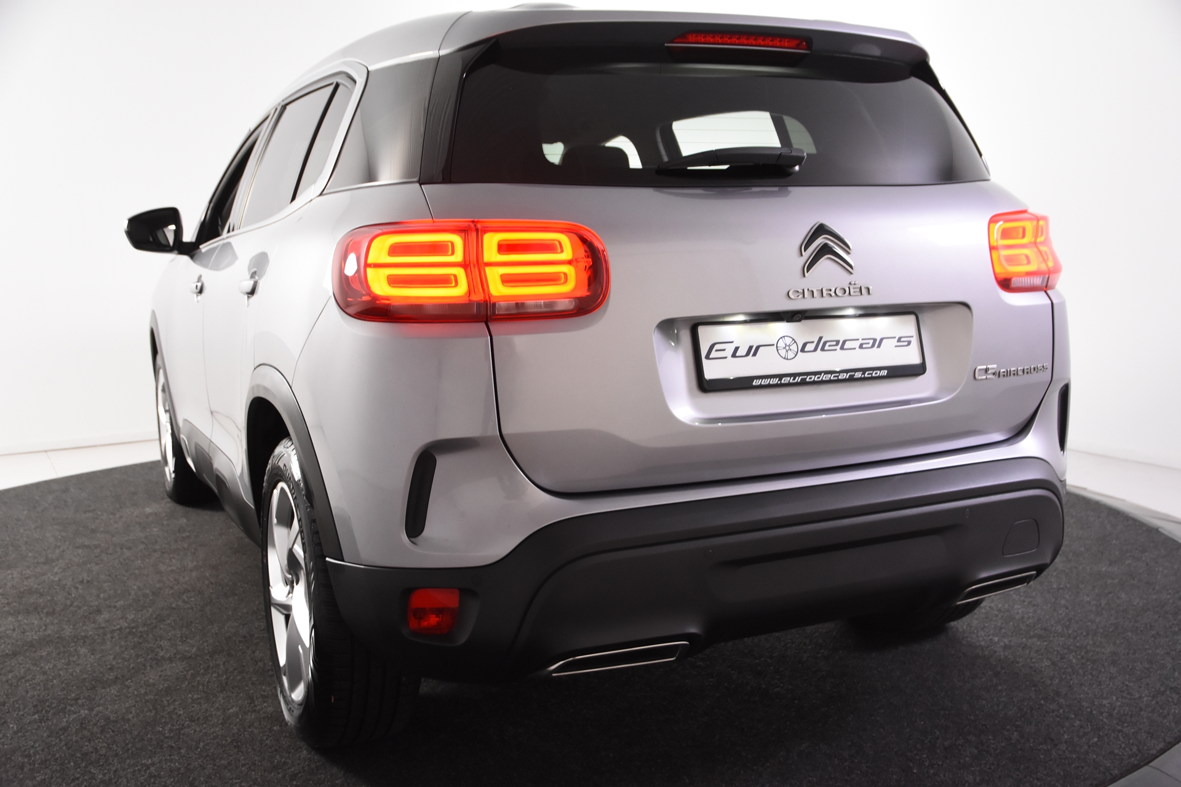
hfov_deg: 53.1
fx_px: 1181
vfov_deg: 36.9
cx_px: 590
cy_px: 394
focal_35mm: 36
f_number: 4.5
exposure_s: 1/80
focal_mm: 24
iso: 1600
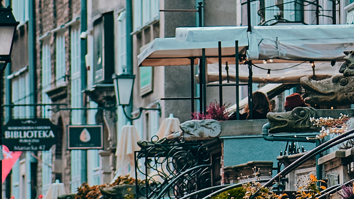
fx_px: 6092
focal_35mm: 649
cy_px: -126
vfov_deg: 1.9
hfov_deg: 3.3
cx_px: 422
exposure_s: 1/400
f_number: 2.2
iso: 320
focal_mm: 85
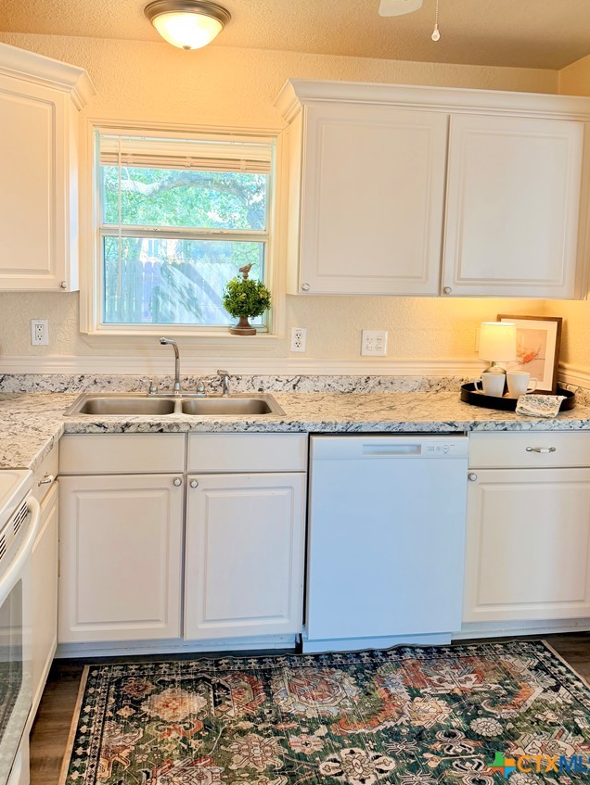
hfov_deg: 48.2
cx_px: 265
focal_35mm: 29
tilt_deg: -4.7
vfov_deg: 61.2
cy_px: 323
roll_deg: -1.9
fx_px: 659
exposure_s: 1/120
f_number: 1.78
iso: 125
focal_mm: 6.76
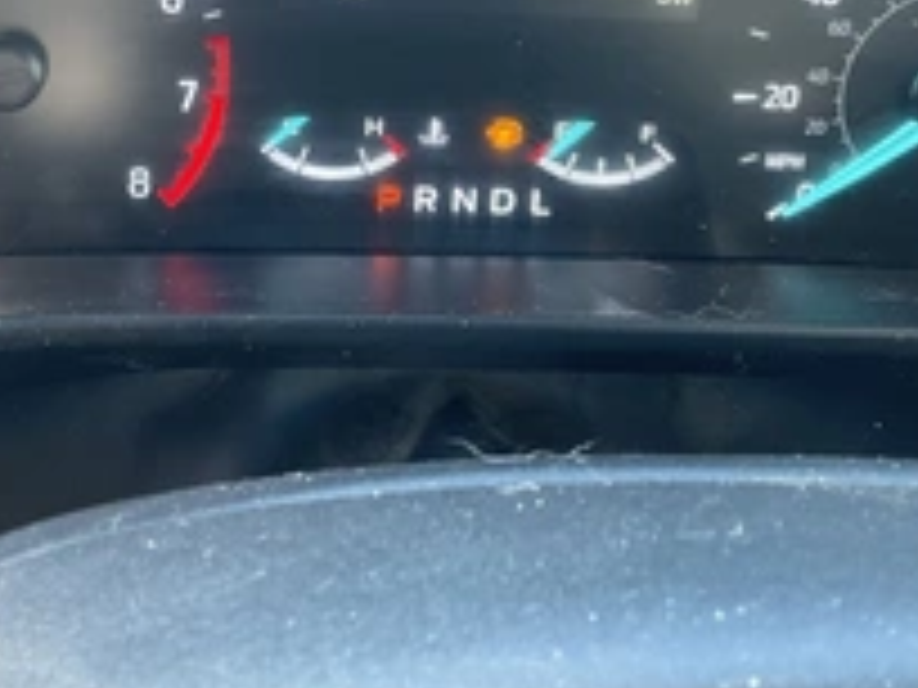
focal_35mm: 57
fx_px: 1512
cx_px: 266
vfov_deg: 25.0
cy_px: 90
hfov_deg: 33.3
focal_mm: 3
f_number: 1.8
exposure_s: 1/60
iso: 100
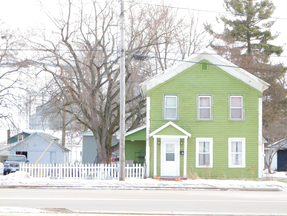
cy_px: 108
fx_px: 663
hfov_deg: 24.4
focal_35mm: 80
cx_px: 144
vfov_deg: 18.4
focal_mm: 14.2
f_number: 4.4
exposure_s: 1/100
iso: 125
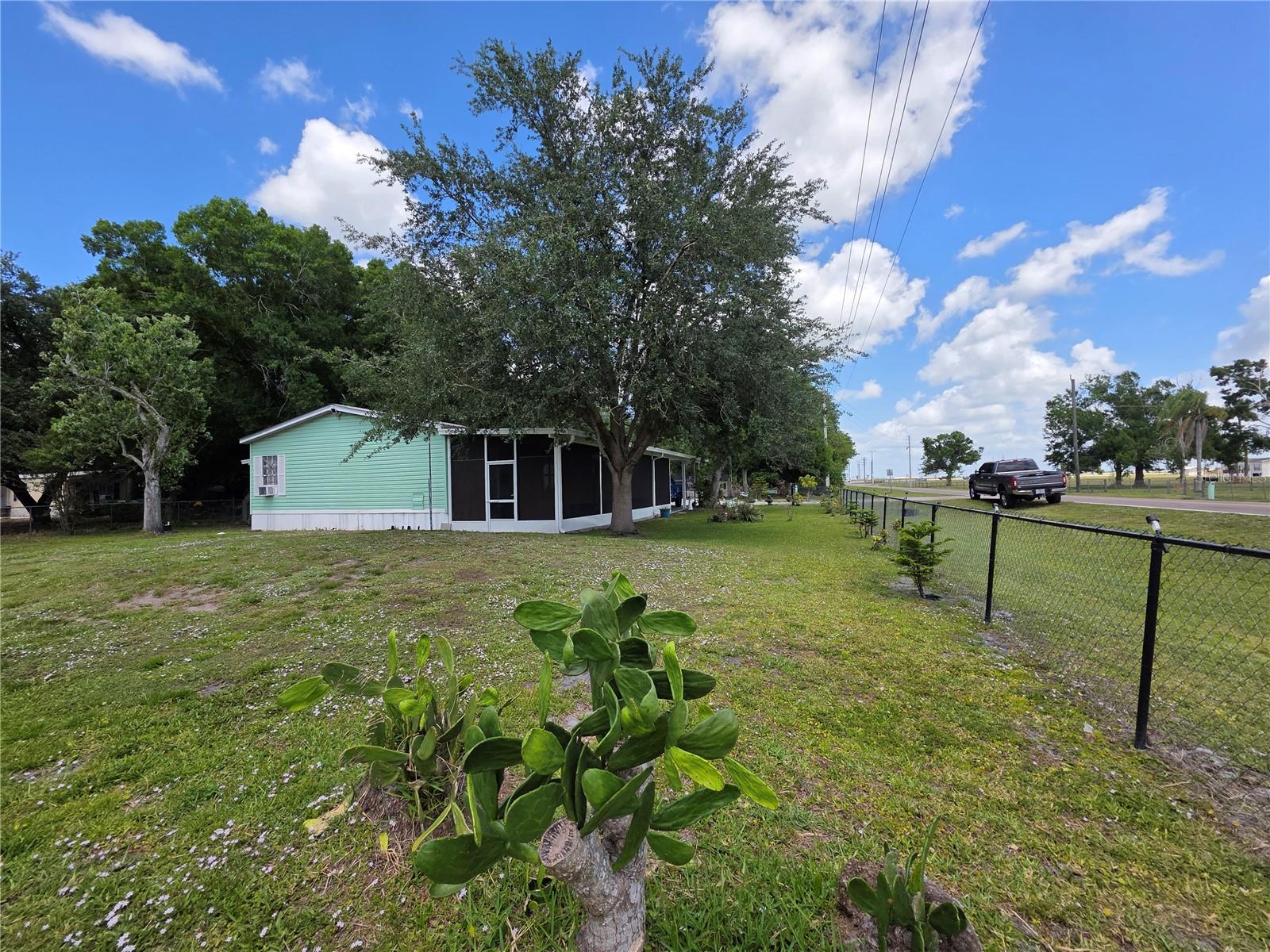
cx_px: 635
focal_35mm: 13
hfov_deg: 106.2
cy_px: 476
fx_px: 477
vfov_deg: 89.9
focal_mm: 2.2
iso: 40
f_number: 1.9
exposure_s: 1/1737
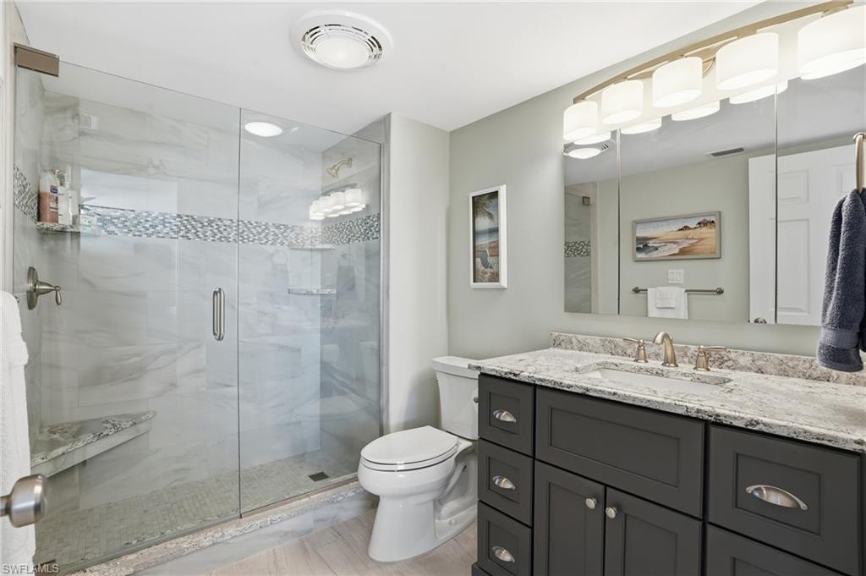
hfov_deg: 96.8
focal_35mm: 16
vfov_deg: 73.7
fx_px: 385
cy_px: 288
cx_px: 433
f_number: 9
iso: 200
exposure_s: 1/40
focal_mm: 16
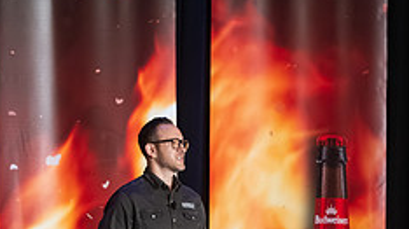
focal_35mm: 522
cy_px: 244
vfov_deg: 2.3
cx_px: 191
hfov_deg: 4.1
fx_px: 5655
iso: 2500
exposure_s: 1/200
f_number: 2.8
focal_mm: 200
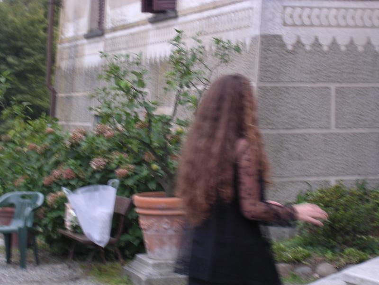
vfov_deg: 12.9
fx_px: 1259
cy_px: 142
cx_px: 190
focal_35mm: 115
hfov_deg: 17.1
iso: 113
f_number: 4.9
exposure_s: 1/30
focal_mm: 17.4
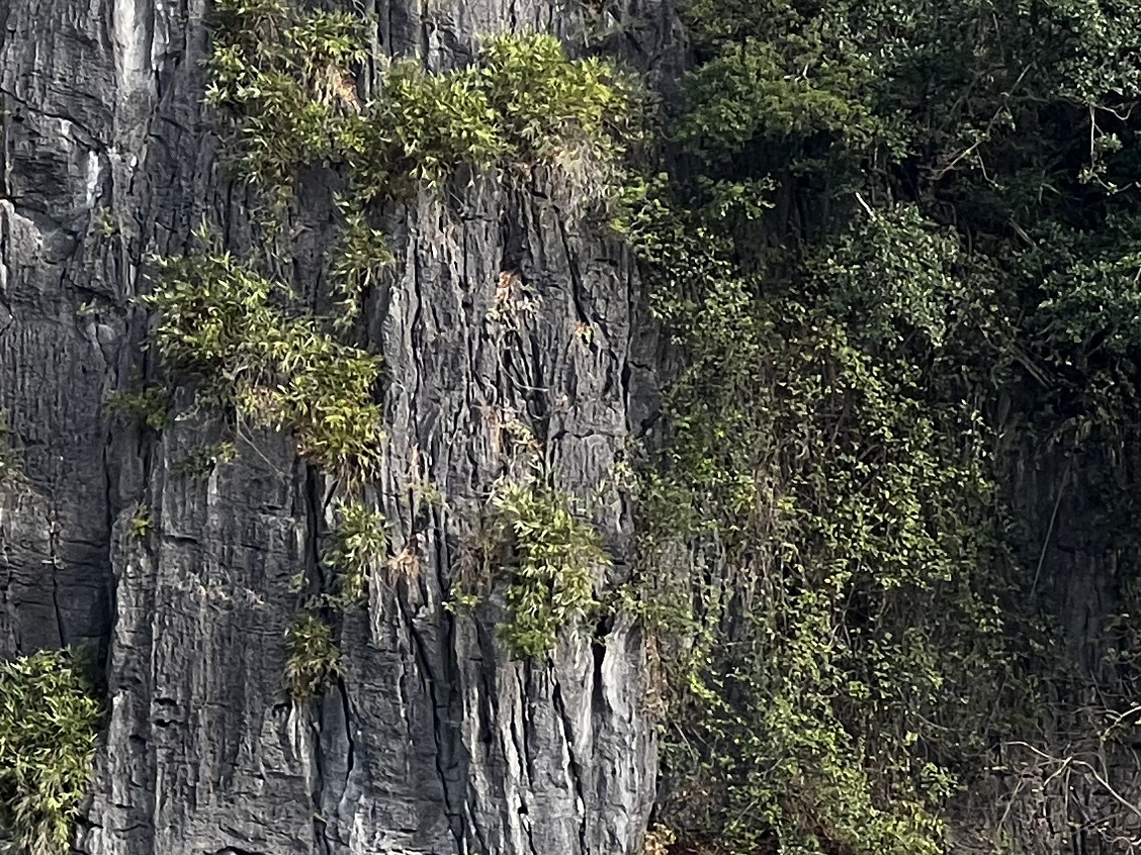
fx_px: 8999
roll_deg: +0.5
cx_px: 185
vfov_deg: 5.4
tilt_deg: +0.7
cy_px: 1304
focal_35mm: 273
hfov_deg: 7.2
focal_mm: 9
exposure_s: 1/112
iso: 32
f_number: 2.8
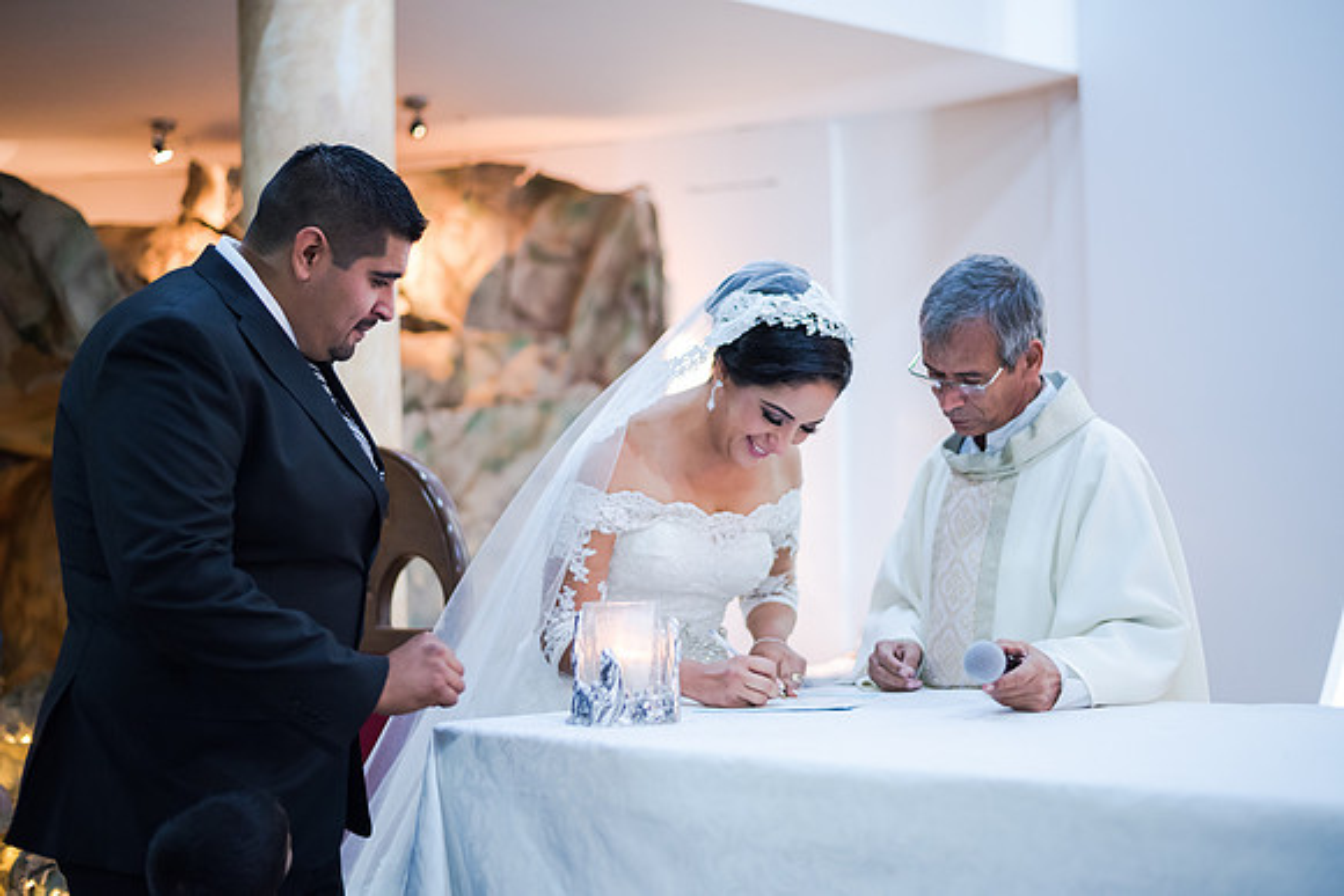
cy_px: 448
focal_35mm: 50
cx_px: 672
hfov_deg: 39.6
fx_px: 1867
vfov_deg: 27.0
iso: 1600
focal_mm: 50
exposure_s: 1/160
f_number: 1.8
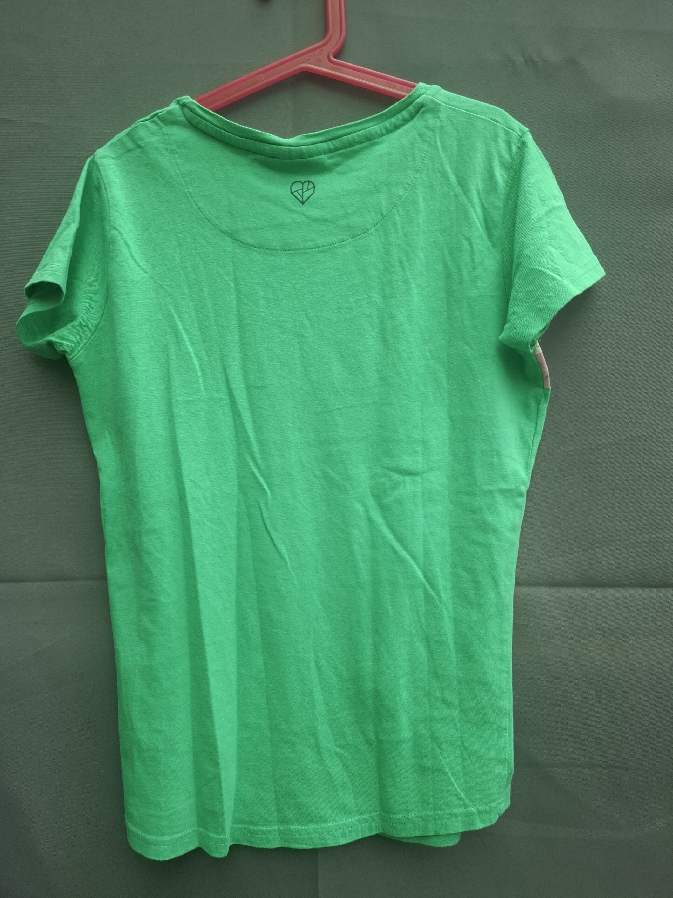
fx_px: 596
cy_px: 449
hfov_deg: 58.9
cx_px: 336
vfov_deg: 73.9
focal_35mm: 23
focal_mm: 5.54
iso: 100
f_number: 1.8
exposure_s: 1/100
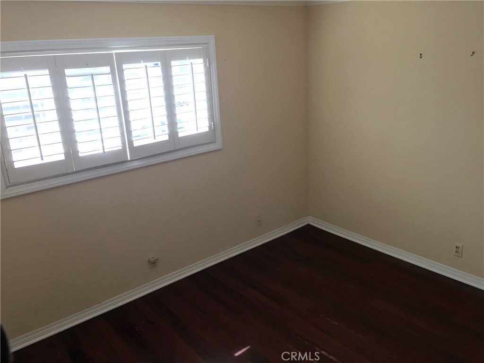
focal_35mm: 29
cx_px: 242
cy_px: 182
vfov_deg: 48.2
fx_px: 405
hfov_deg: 61.7
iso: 50
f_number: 2.2
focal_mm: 4.15
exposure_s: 1/120
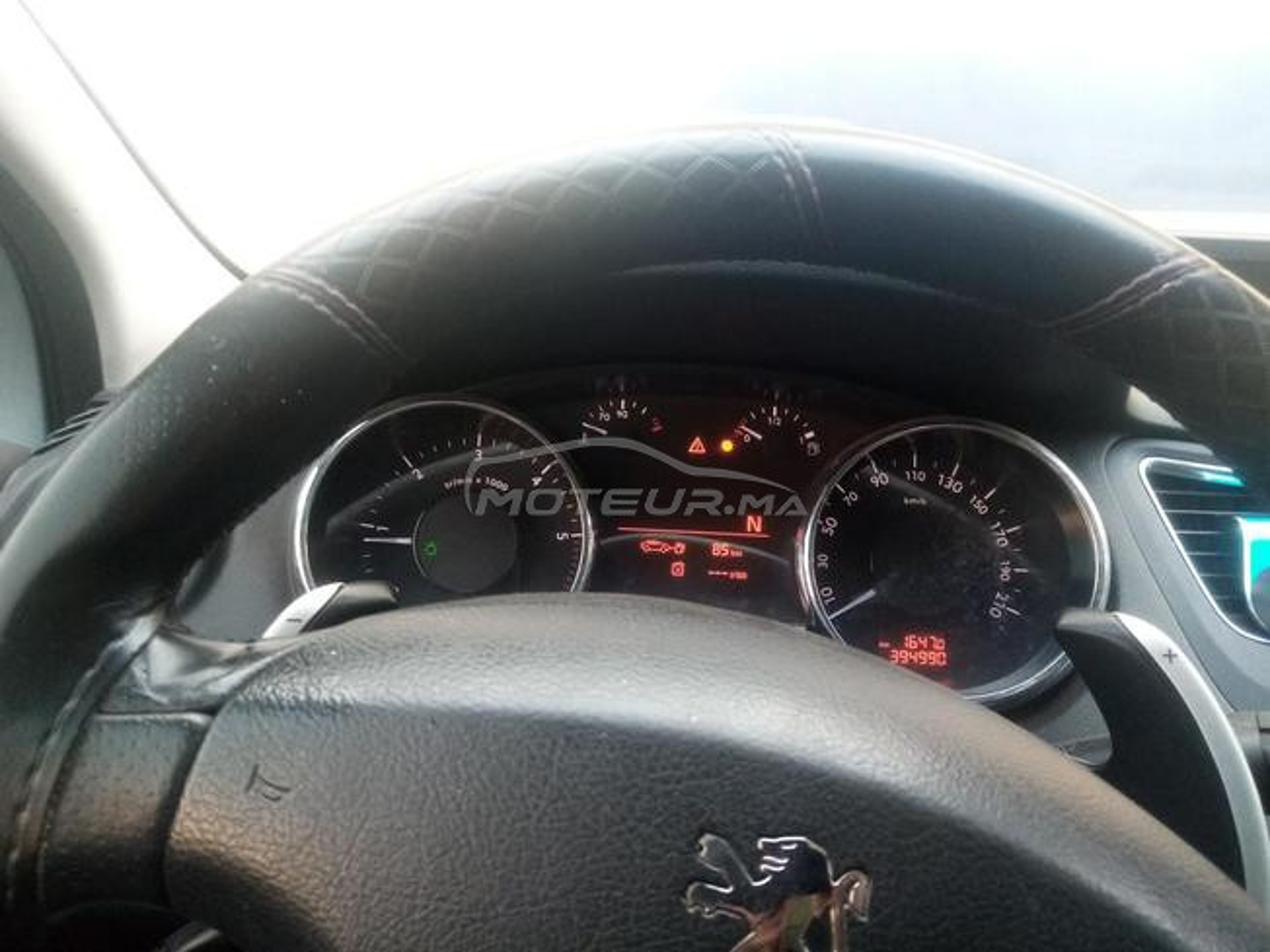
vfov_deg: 53.1
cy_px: 476
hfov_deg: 67.3
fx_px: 954
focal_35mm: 26
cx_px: 635
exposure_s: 1/33.3
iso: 143
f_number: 1.8
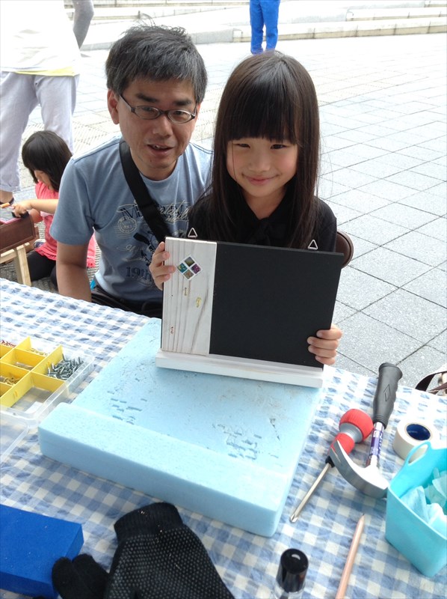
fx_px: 569
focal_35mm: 33
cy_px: 300
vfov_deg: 55.4
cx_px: 224
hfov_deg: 42.9
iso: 32
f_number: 2.4
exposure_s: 1/194
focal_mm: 3.3
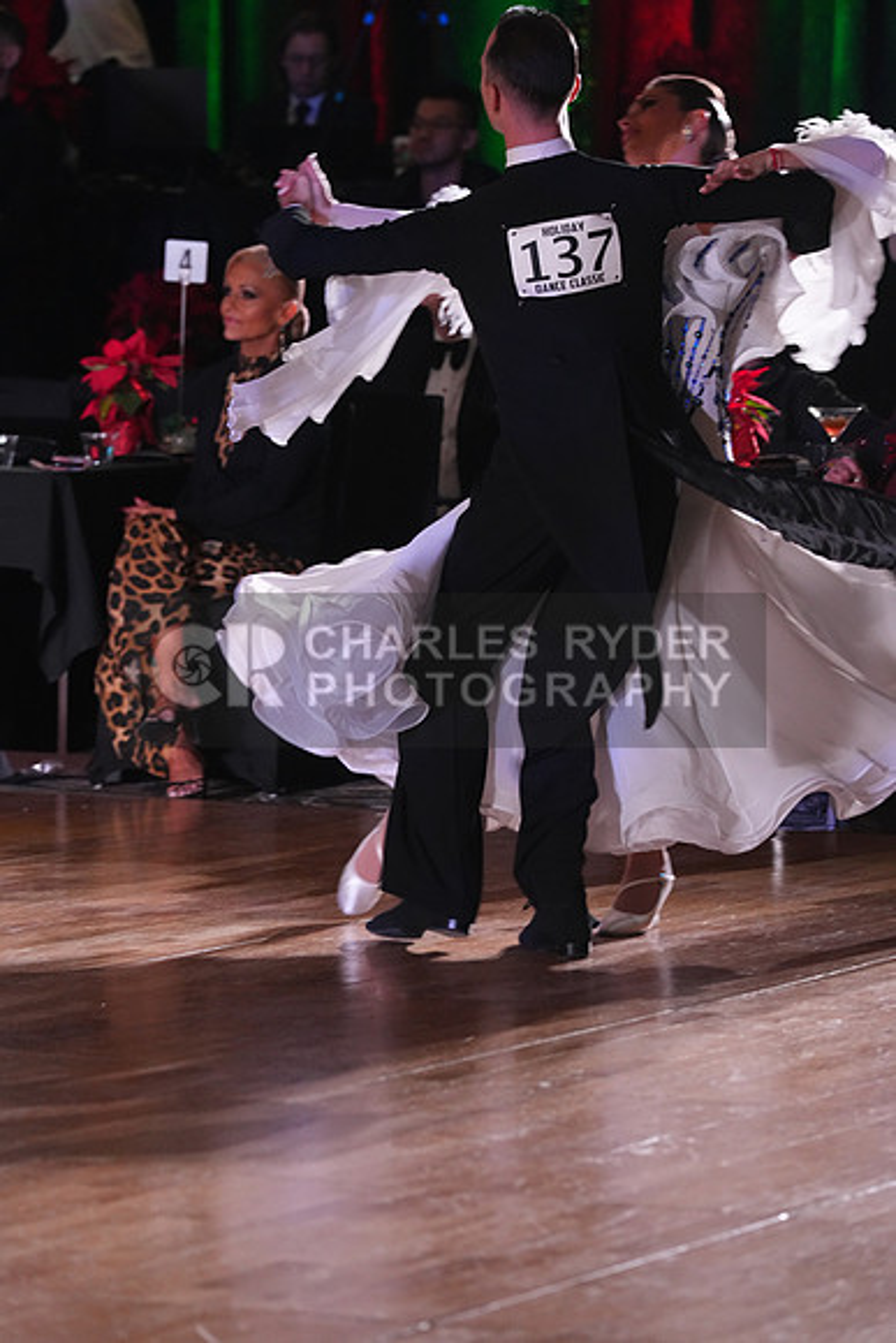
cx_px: 448
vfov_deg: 10.3
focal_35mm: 200
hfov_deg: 6.9
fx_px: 7462
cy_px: 672
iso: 4000
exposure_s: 1/200
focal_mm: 200
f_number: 5
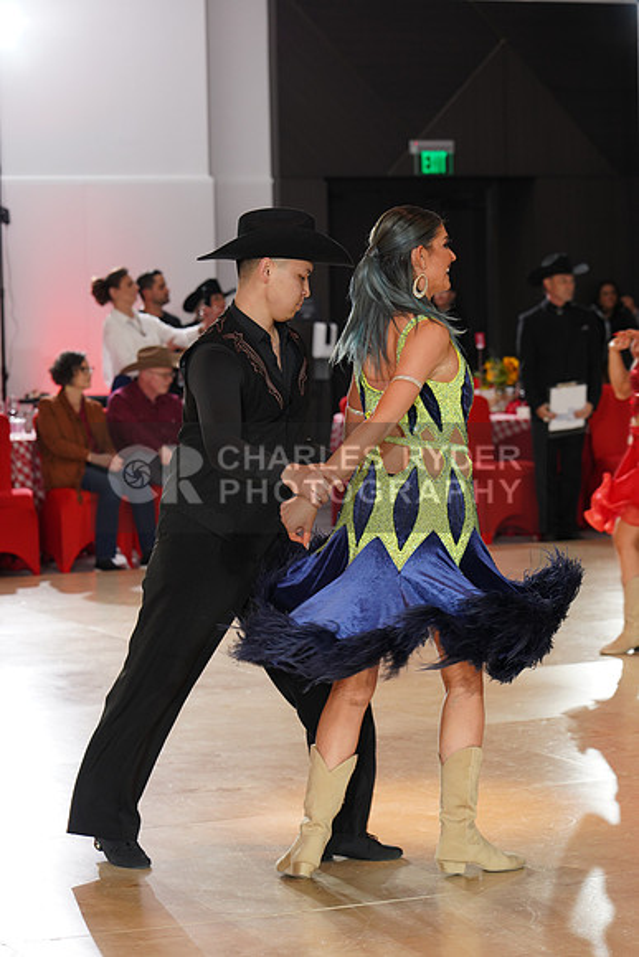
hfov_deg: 13.3
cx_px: 320
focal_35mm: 103
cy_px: 478
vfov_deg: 19.8
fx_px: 2741
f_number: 5
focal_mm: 103
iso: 1250
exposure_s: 1/200
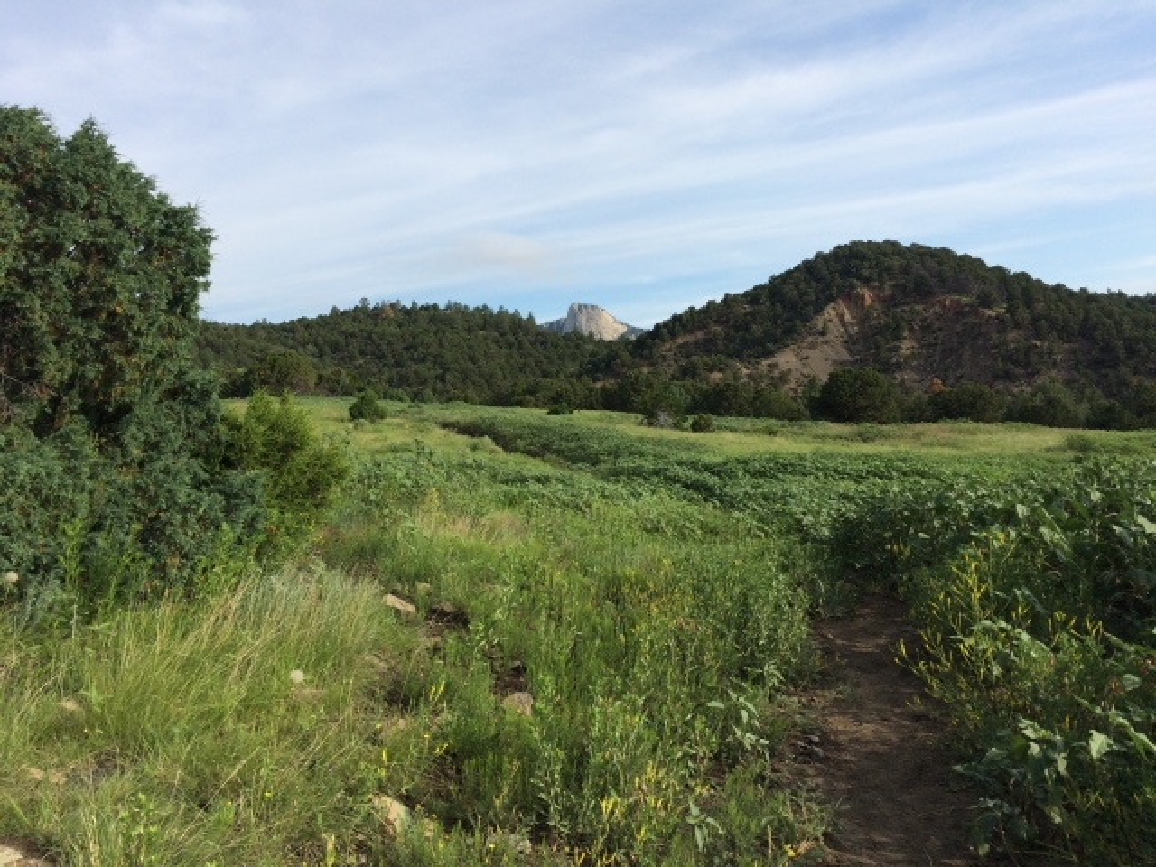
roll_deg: +5.0
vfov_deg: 48.2
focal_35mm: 29
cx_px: 578
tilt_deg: -1.4
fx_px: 968
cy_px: 434
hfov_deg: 61.7
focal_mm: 4.15
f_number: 2.2
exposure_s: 1/1786
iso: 32
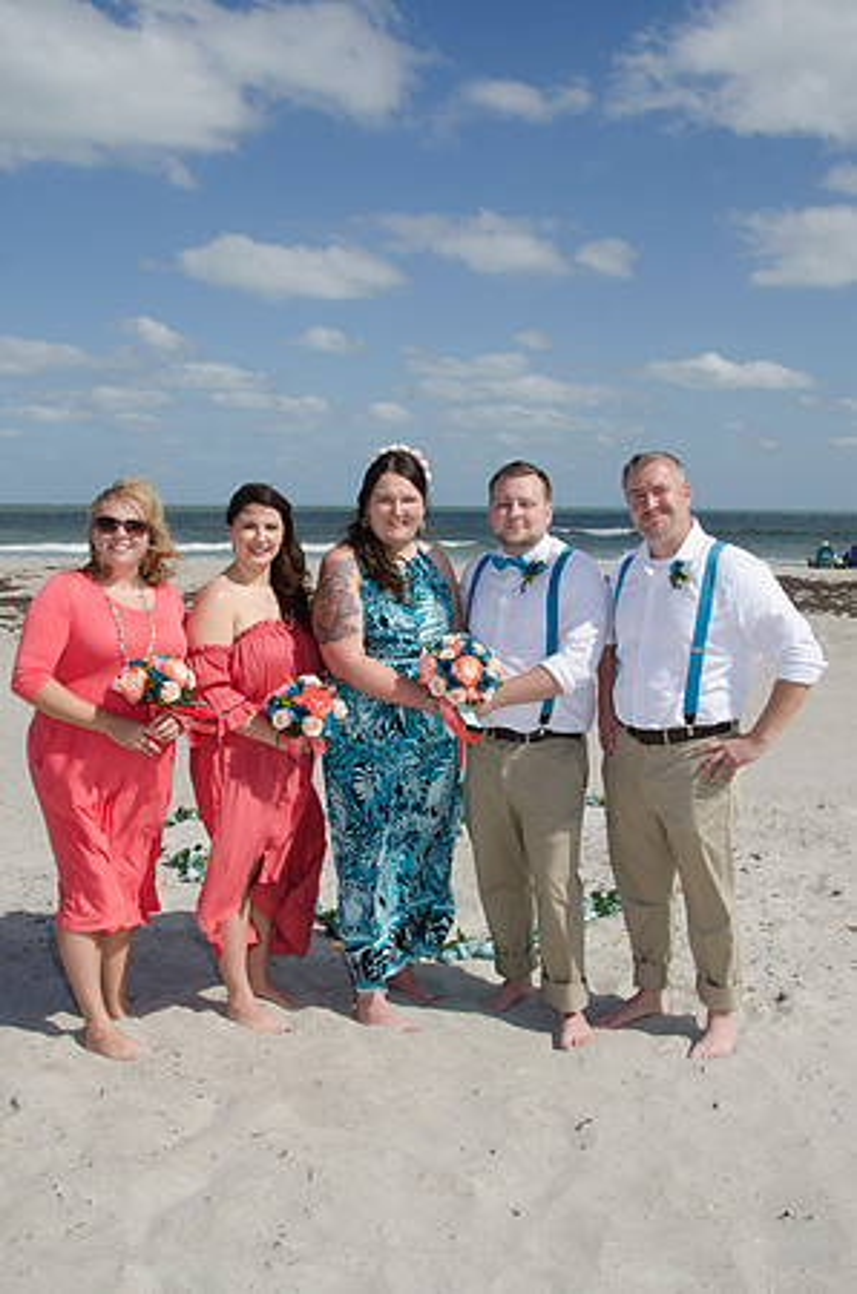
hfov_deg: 39.8
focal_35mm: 33
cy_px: 647
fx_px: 1184
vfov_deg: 57.3
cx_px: 428
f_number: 11
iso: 100
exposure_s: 1/250
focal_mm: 22
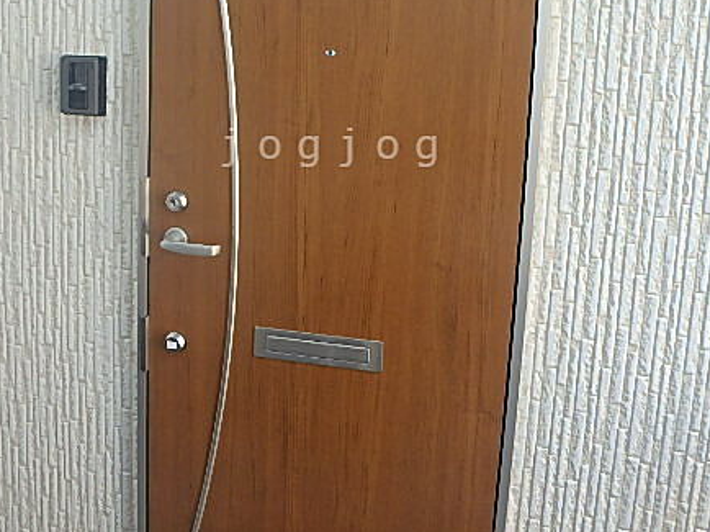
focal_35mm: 31
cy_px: 147
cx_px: 334
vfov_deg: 44.2
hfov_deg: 58.3
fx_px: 635
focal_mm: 3.7
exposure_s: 1/80
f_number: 3.5
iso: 125
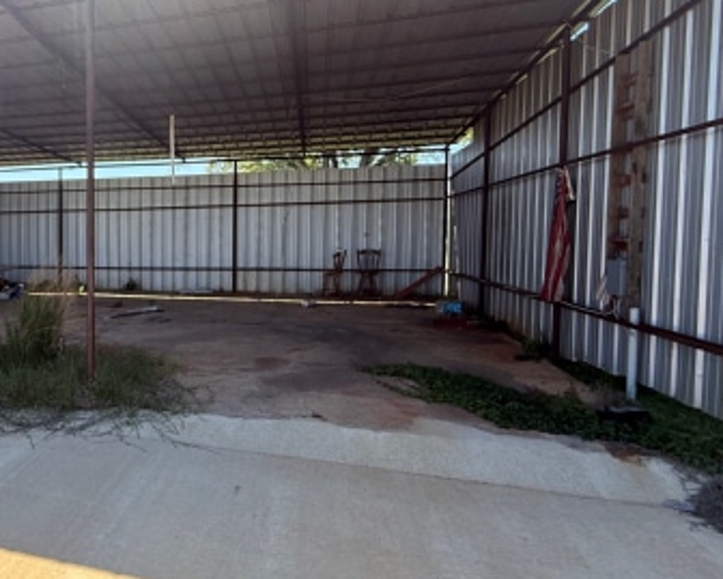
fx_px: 557
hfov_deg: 59.6
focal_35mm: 26
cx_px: 123
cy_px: 260
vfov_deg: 54.9
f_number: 2.2
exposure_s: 1/468
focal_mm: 2.22
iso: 64
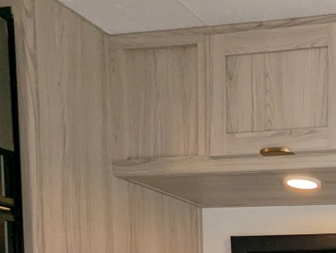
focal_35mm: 52
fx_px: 505
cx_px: 470
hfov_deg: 28.1
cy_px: 372
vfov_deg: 23.1
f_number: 2.2
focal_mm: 2.35
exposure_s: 1/184
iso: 135
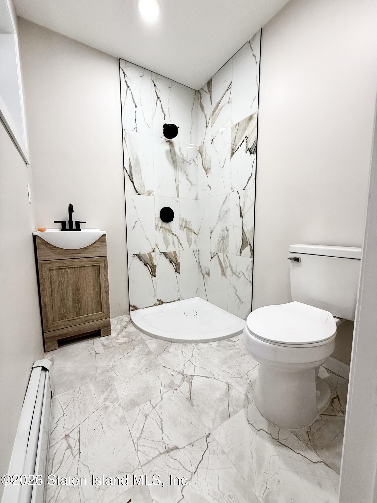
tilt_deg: -3.3
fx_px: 203
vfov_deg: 102.1
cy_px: 252
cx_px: 188
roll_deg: +1.5
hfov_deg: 85.7
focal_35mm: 14
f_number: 2.2
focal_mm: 2.22
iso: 160
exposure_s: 1/120
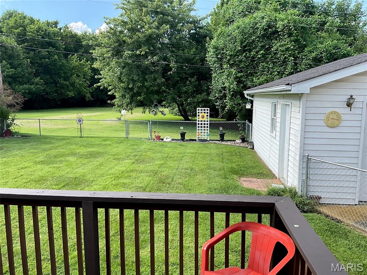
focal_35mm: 29
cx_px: 184
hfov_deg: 61.7
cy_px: 138
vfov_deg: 48.2
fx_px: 307
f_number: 1.8
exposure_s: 1/657
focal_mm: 3
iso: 25
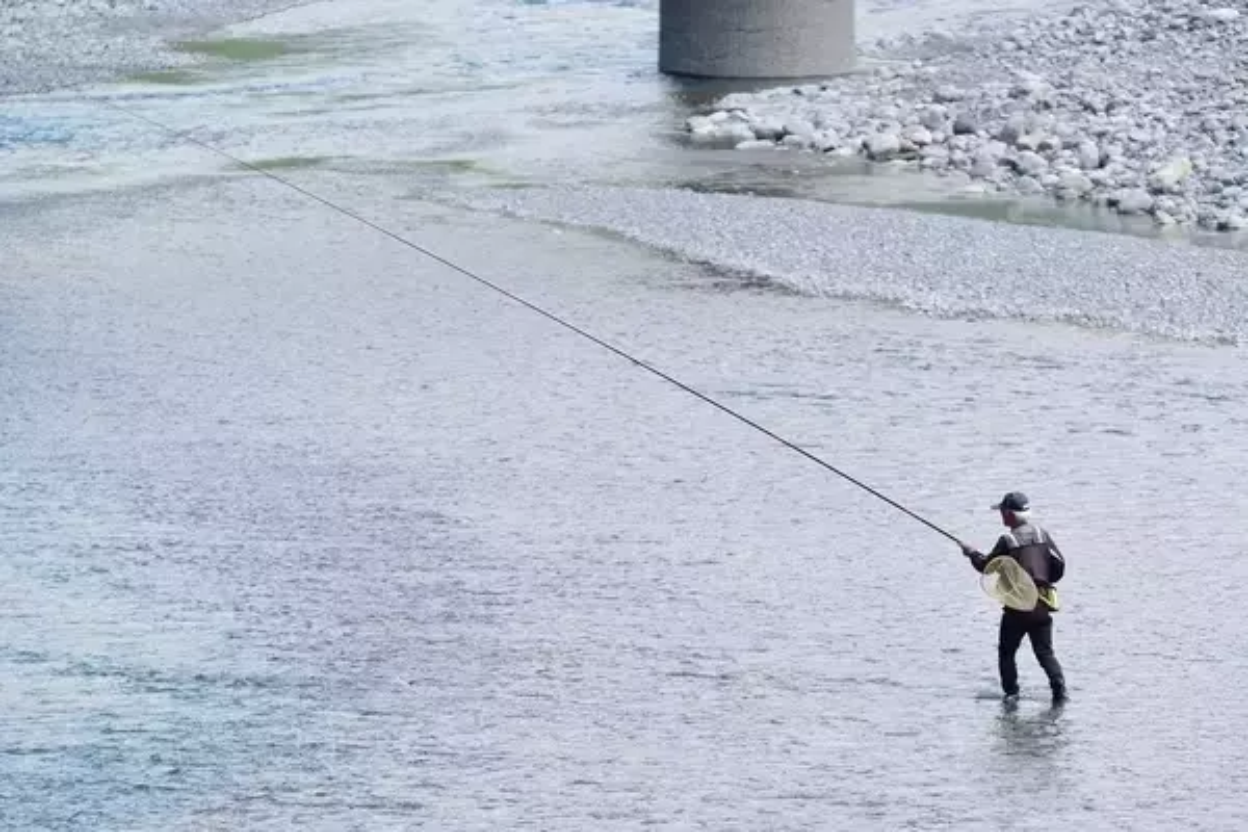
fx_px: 9013
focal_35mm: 260
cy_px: 416
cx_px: 624
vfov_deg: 5.3
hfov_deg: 7.9
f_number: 5.6
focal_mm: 260
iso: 100
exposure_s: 1/320
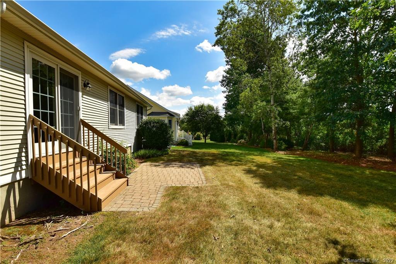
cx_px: 198
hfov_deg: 95.0
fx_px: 181
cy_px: 132
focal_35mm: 16
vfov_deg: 72.0
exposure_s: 1/500
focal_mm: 11
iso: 125
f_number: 6.3
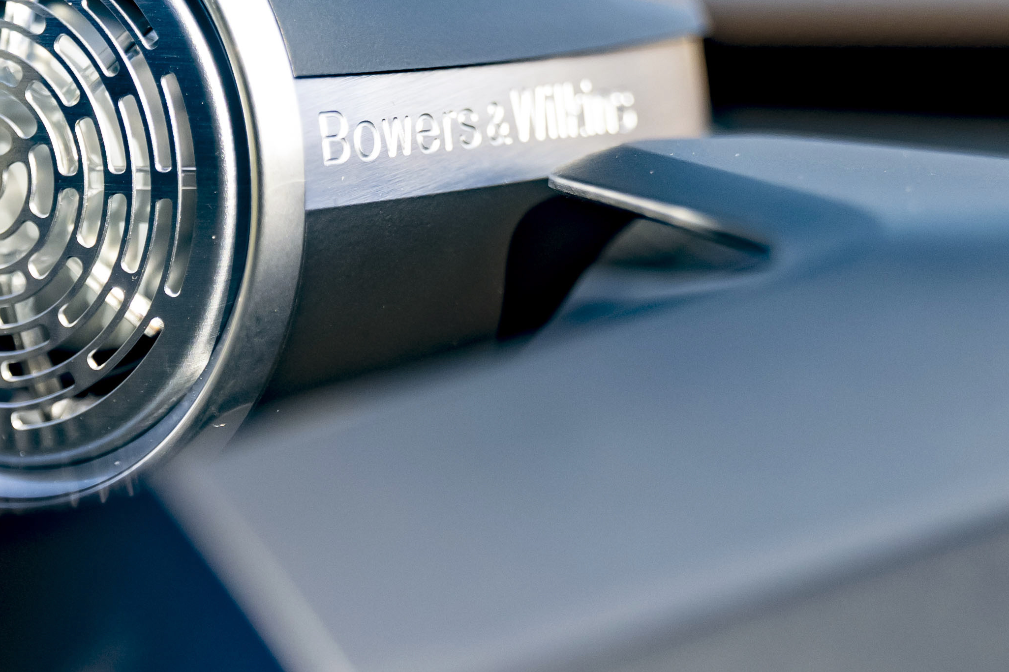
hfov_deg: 3.3
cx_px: 81
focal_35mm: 624
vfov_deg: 2.2
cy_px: 192
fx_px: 17487
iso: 500
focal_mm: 155
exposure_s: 1/640
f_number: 3.2
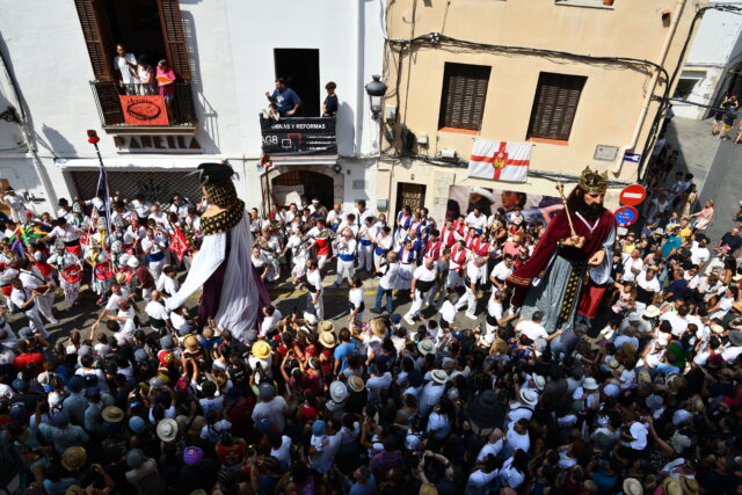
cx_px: 371
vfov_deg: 53.2
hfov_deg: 73.7
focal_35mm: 24
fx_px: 495
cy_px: 248
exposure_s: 1/320
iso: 100
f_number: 9
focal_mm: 16
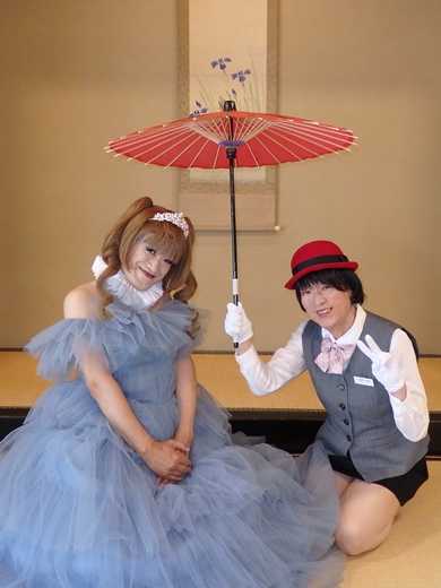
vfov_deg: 69.4
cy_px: 294
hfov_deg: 54.9
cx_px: 220
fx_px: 425
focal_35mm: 25
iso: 320
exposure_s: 1/30
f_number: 3
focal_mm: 4.5
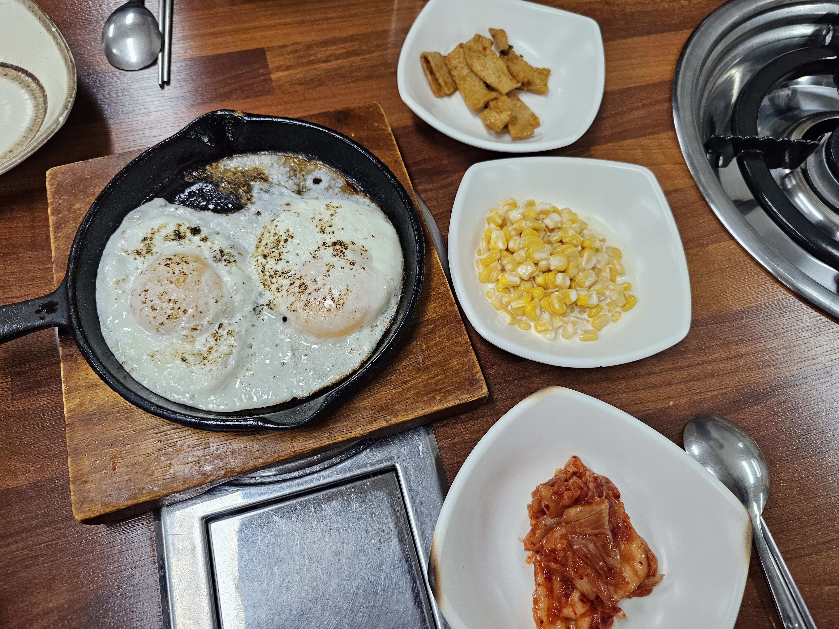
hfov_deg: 73.9
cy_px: 314
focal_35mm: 23
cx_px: 420
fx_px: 557
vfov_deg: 58.9
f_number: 1.7
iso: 250
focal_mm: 6.3
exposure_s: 1/207
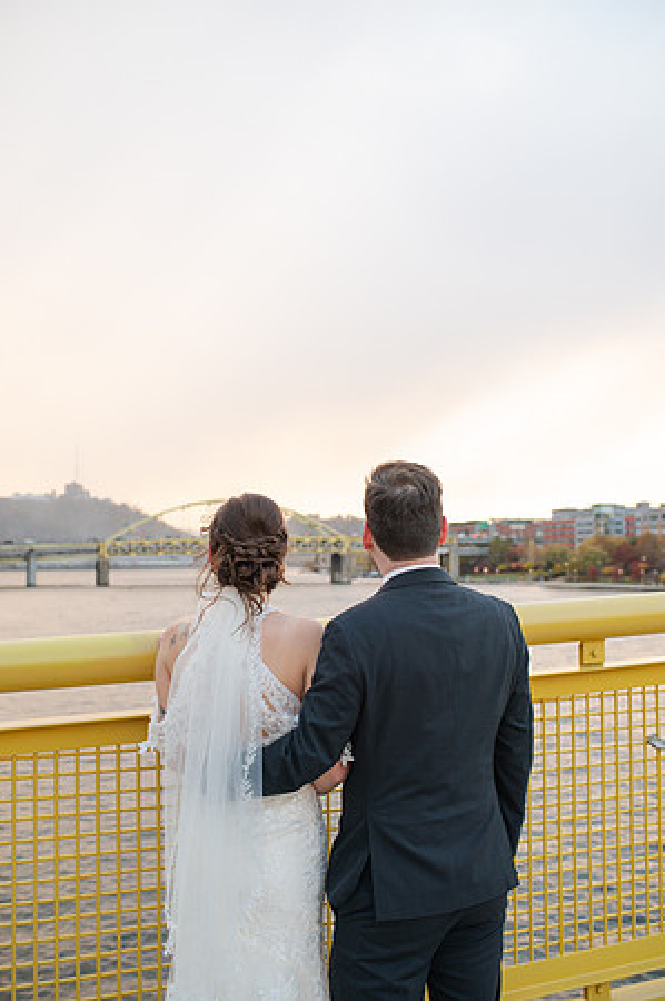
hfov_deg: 37.8
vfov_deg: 54.5
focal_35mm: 35
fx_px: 972
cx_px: 332
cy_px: 500
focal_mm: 35
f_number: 3.5
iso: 450
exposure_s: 1/400
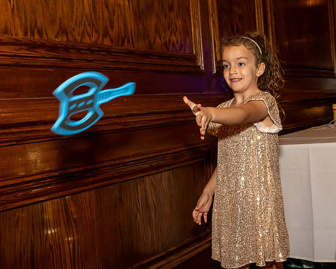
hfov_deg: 32.7
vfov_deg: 26.6
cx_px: 227
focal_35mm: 57
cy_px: 118
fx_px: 567
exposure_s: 1/320
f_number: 7.1
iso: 640
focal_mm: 30
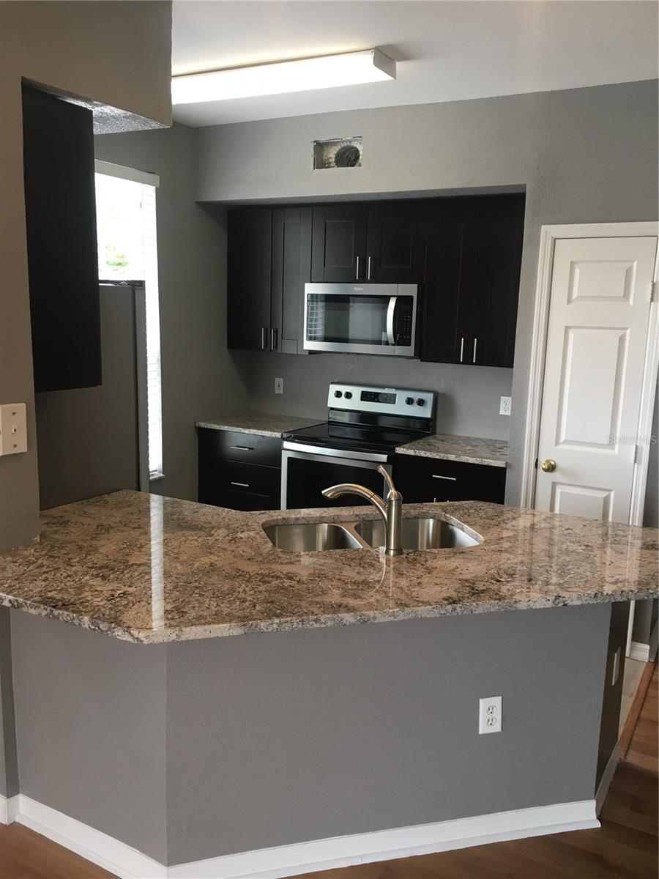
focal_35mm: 29
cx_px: 330
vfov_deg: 61.7
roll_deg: -2.1
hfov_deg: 48.2
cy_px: 440
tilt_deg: -10.1
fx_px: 736
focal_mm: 4.15
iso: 32
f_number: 2.2
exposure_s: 1/30
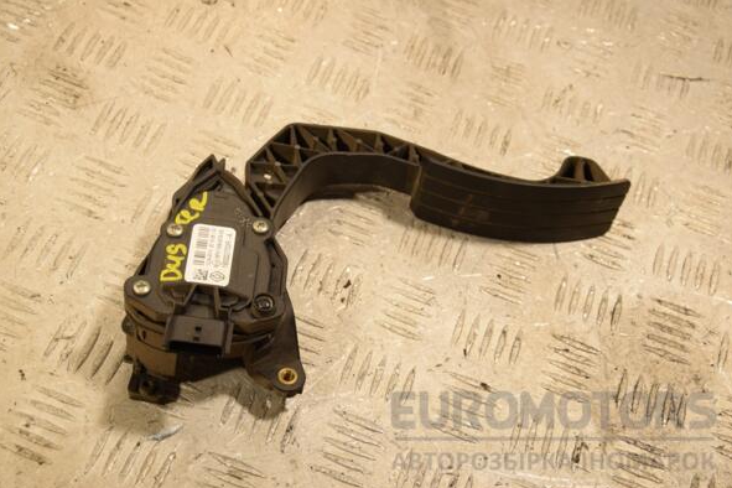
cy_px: 245
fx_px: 1301
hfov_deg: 31.4
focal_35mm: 64
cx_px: 368
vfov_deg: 21.2
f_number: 8
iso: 800
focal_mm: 42
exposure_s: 1/250
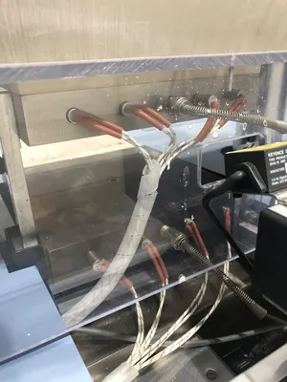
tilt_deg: -22.4
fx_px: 310
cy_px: 191
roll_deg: +1.5
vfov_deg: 63.4
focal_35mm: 28
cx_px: 144
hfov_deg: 49.7
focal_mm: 4
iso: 40
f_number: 1.8
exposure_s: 1/15
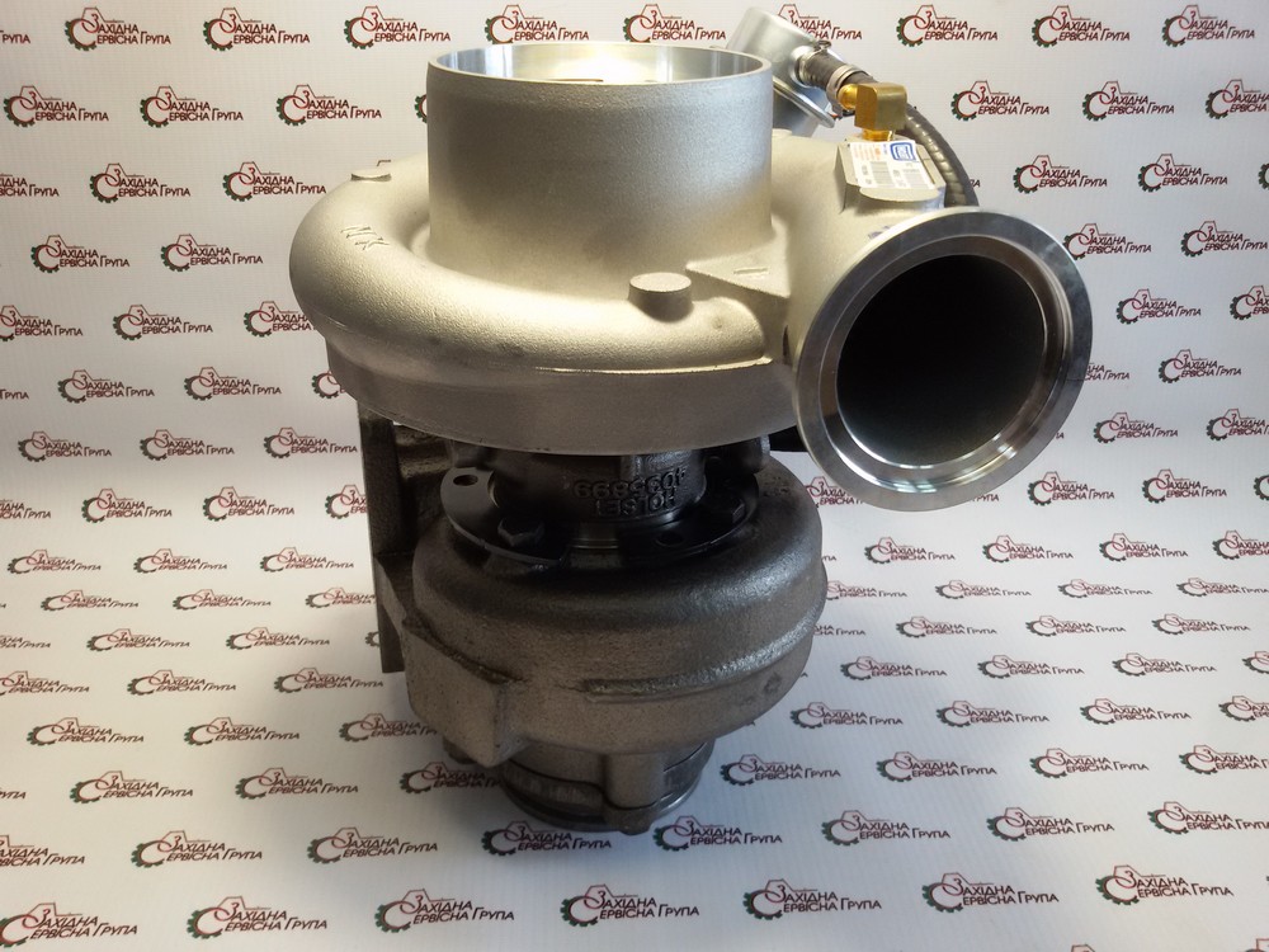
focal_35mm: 31
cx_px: 634
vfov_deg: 45.4
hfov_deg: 58.4
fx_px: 1136
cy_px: 476
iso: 50
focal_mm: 2.93
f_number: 2.4
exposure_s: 1/50
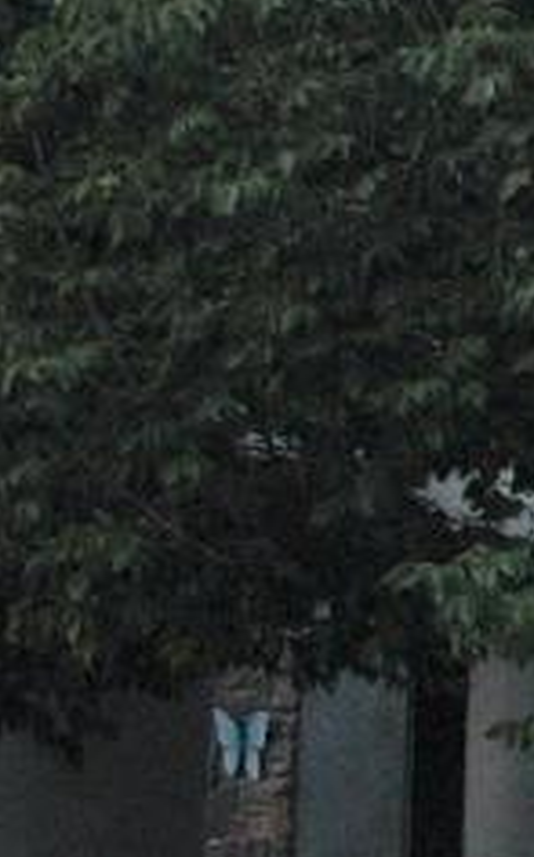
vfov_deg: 10.5
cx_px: 2321
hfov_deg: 5.5
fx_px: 4645
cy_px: 601
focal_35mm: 199
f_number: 5.6
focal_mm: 24
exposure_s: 1/125
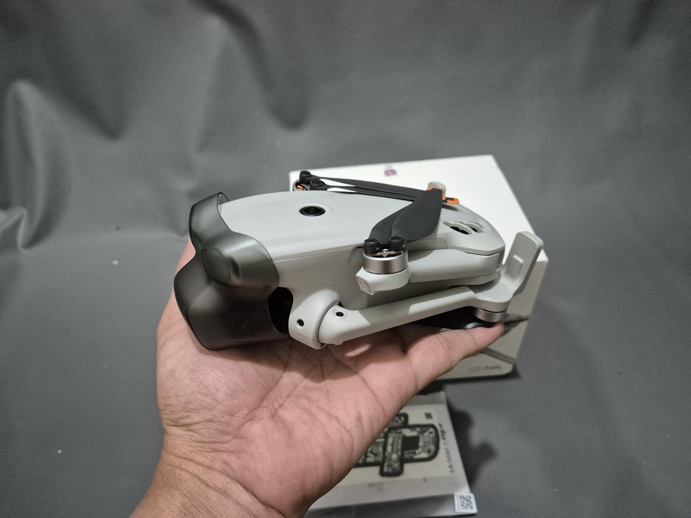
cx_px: 346
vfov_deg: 58.9
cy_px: 259
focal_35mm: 23
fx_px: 459
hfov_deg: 73.9
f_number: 1.8
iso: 1600
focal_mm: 5.4
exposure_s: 1/100
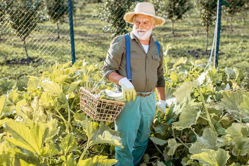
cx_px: 136
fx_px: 297
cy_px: 83
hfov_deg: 45.4
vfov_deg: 31.2
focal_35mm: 43
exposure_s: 1/1250
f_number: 2.2
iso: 160
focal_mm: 35
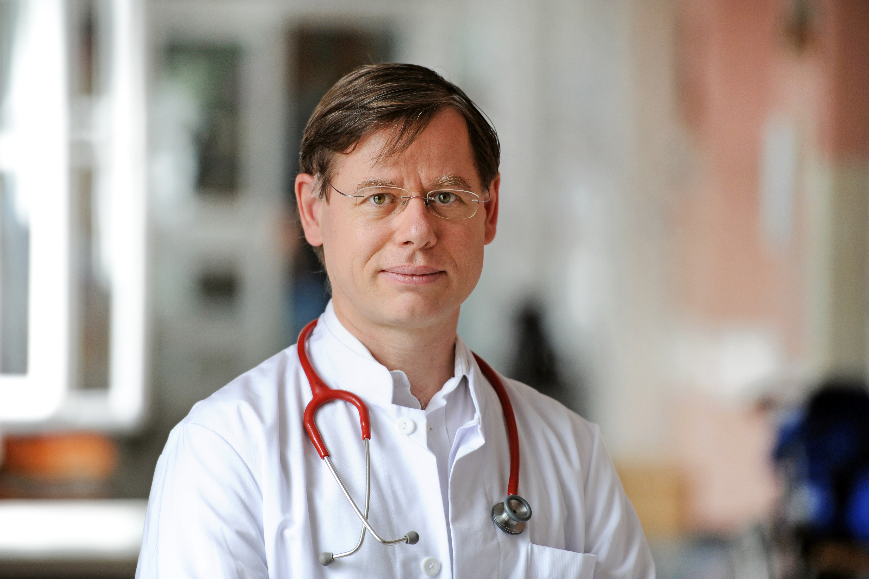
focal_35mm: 200
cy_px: 290
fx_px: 4825
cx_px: 434
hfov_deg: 10.3
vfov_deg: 6.9
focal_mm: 200
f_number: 3.2
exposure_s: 1/320
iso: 640
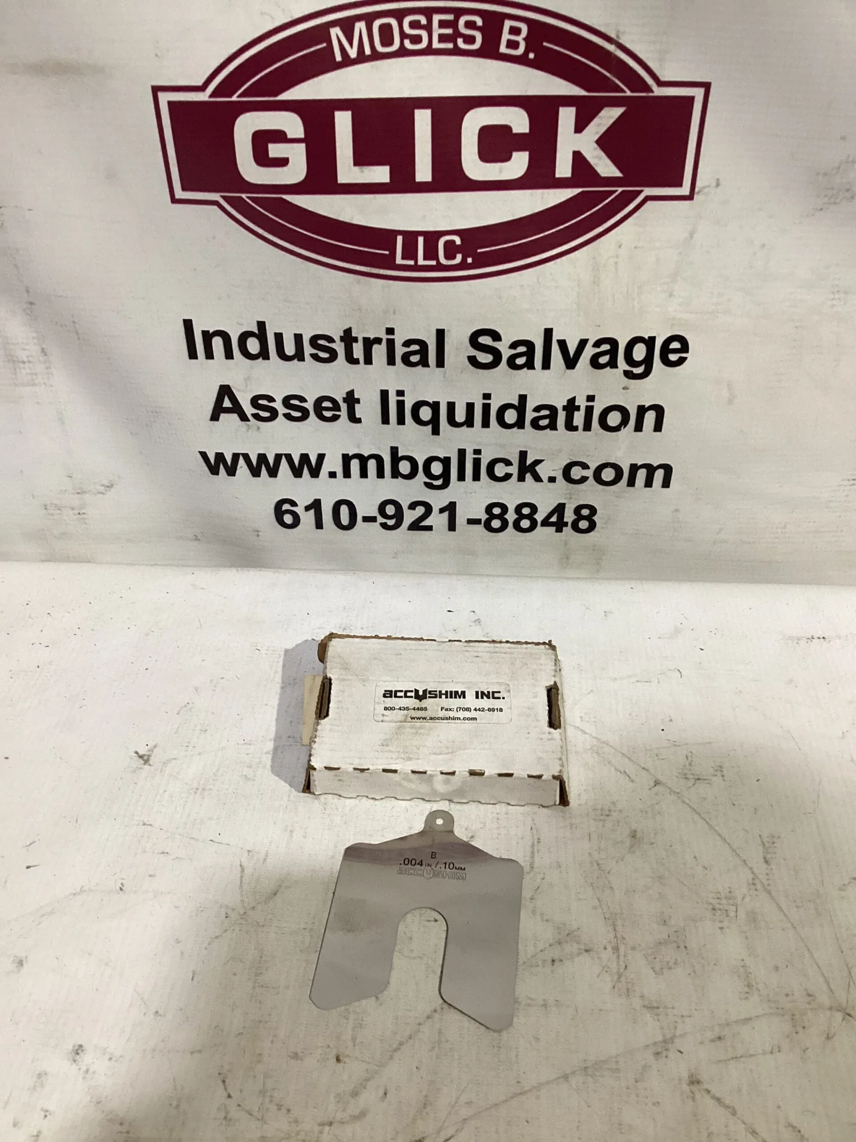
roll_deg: +2.5
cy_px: 571
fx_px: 1022
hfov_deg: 45.4
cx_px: 428
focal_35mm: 31
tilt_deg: -36.2
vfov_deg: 58.4
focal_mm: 3.3
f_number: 2.4
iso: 160
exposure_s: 1/50
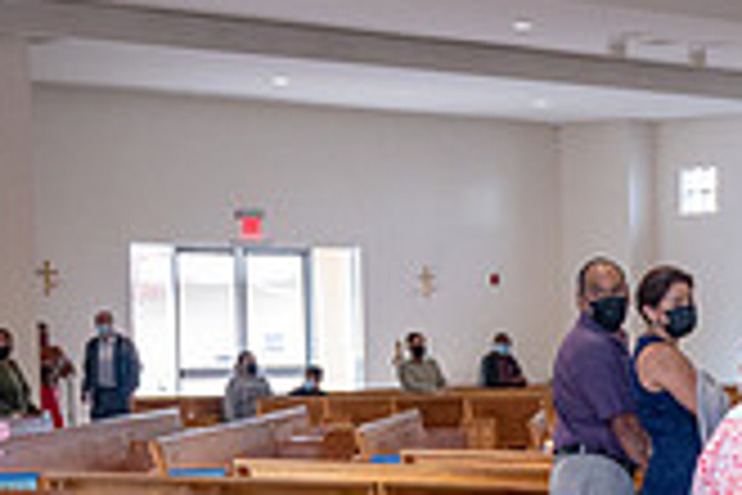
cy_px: 446
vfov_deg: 11.1
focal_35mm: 123
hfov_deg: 15.3
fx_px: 2535
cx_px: 1129
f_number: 4
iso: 2500
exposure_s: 1/200
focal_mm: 35
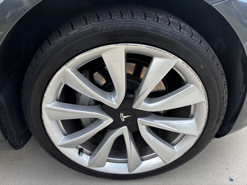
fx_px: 186
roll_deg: +2.9
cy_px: 92
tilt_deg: -33.0
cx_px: 124
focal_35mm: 26
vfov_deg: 53.1
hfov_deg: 67.3
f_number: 1.6
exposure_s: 1/184
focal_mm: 5.96
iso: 40
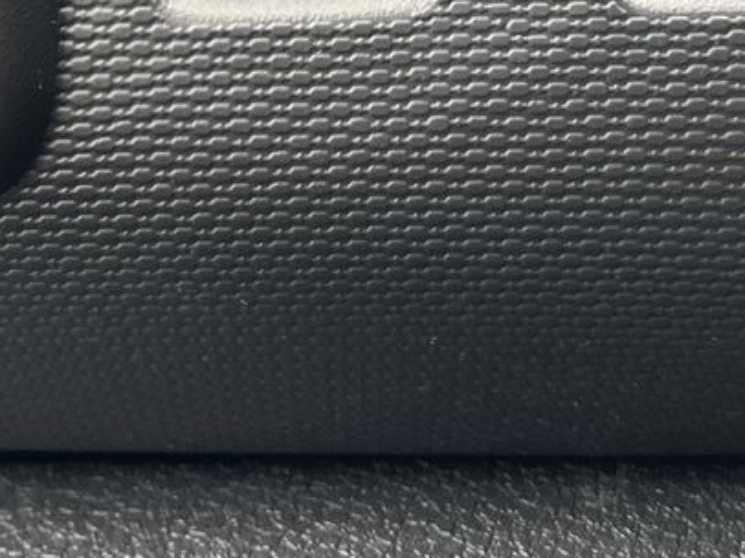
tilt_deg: -7.3
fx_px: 1764
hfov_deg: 23.8
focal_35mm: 82
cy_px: -193
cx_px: 455
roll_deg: +0.4
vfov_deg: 16.8
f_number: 1.6
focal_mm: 5.1
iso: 100
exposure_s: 1/121
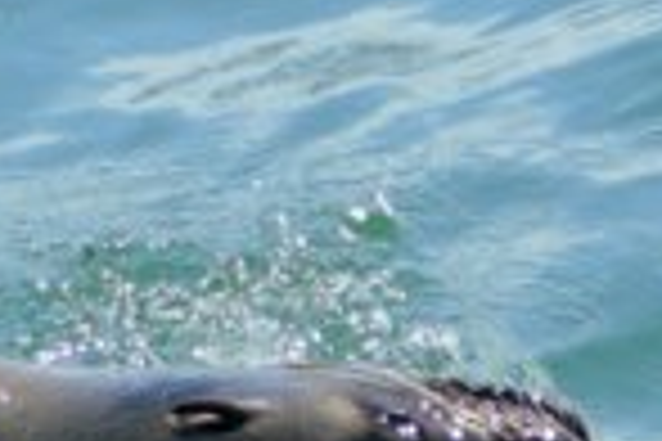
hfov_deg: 3.3
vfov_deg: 2.2
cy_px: 108
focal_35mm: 628
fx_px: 11547
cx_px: -207
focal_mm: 56.08
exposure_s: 1/800
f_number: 3.9
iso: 125
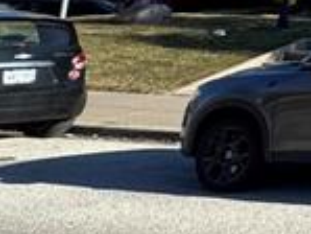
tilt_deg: +9.3
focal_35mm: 96
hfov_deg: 11.0
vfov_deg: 14.1
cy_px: -155
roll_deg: -1.3
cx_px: 966
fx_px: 863
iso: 50
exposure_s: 1/804
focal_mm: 2.22
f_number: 2.2
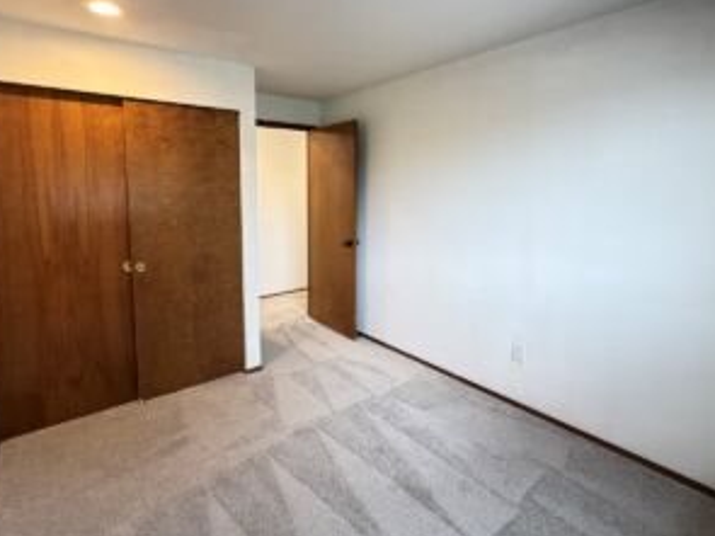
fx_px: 392
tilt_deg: -5.2
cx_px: 332
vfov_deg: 68.1
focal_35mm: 19
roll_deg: +0.3
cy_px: 221
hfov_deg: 84.6
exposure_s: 1/60
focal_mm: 2.22
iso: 640
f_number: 2.2
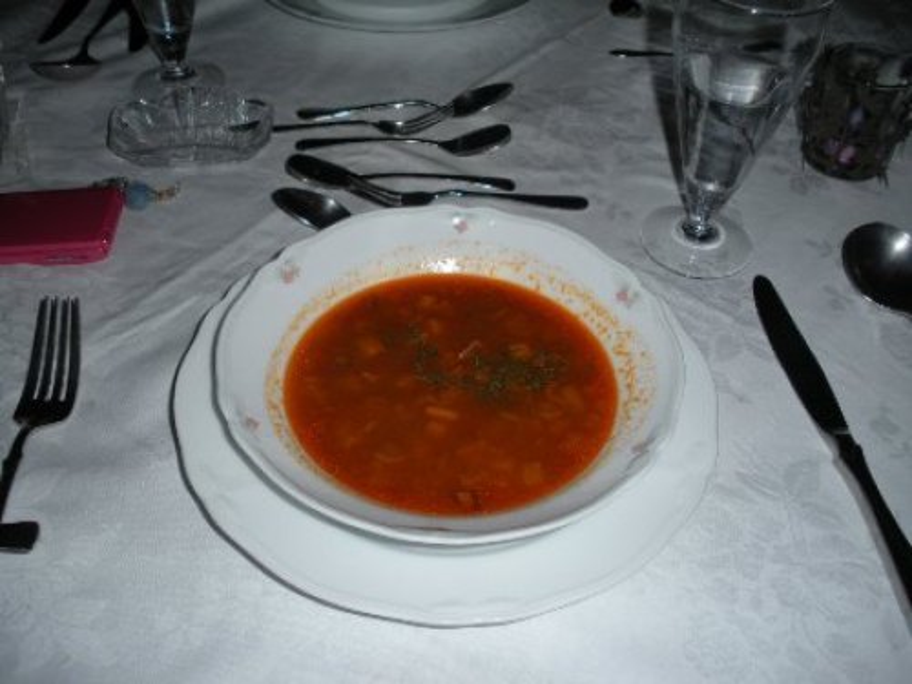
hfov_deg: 51.4
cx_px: 456
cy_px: 342
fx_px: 948
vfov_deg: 39.7
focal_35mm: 36
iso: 64
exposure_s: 1/60
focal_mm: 6.3
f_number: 3.5
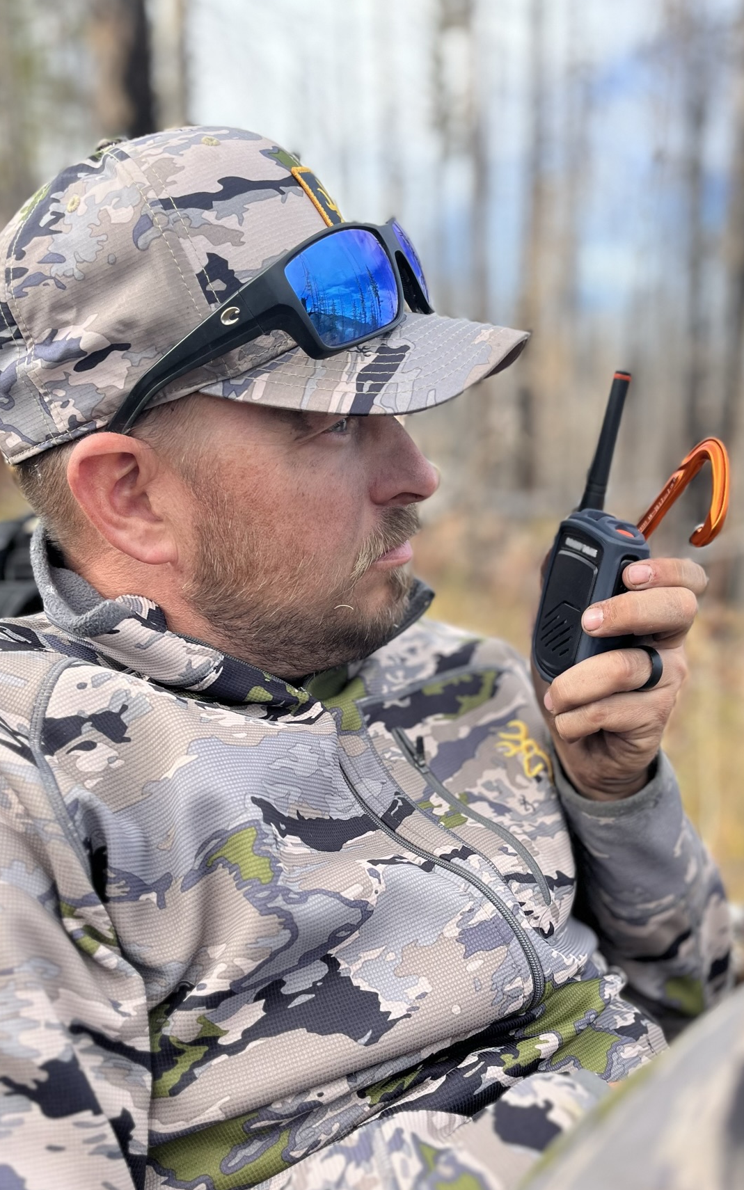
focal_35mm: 33
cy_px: 685
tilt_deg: -10.3
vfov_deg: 57.9
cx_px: 425
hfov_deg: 38.2
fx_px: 1070
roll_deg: +3.8
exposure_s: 1/497
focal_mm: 5.1
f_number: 1.6
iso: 50
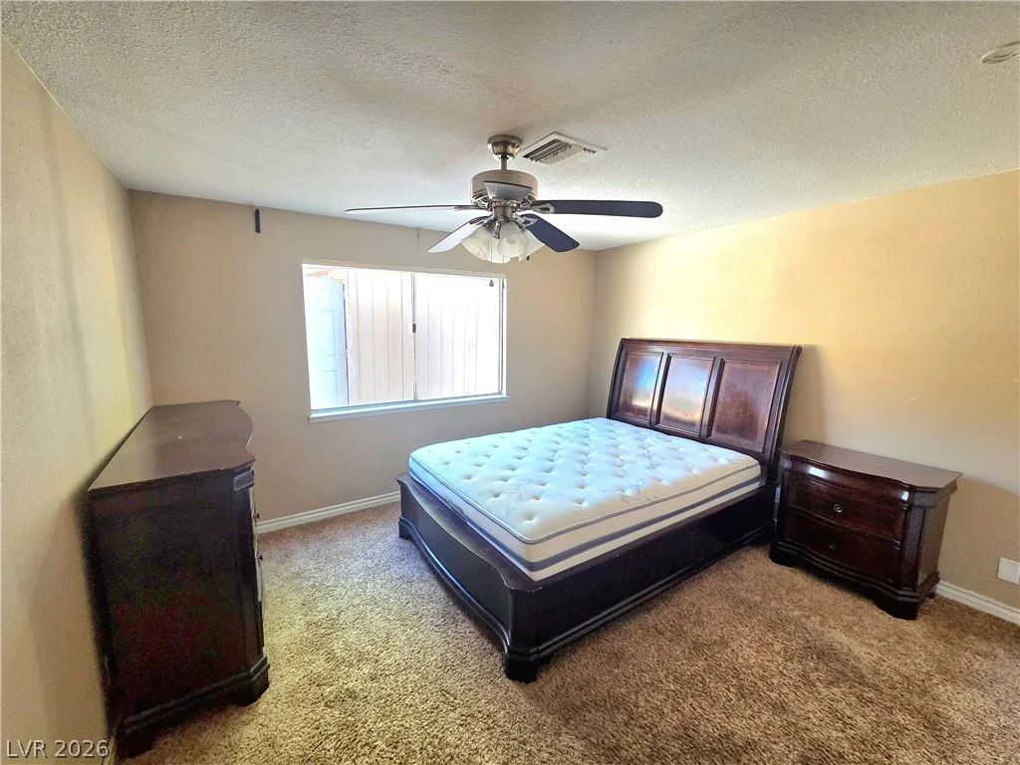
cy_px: 382
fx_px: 383
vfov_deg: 89.9
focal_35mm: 13
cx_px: 510
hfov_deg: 106.2
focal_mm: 2.2
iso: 250
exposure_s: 1/120
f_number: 2.2
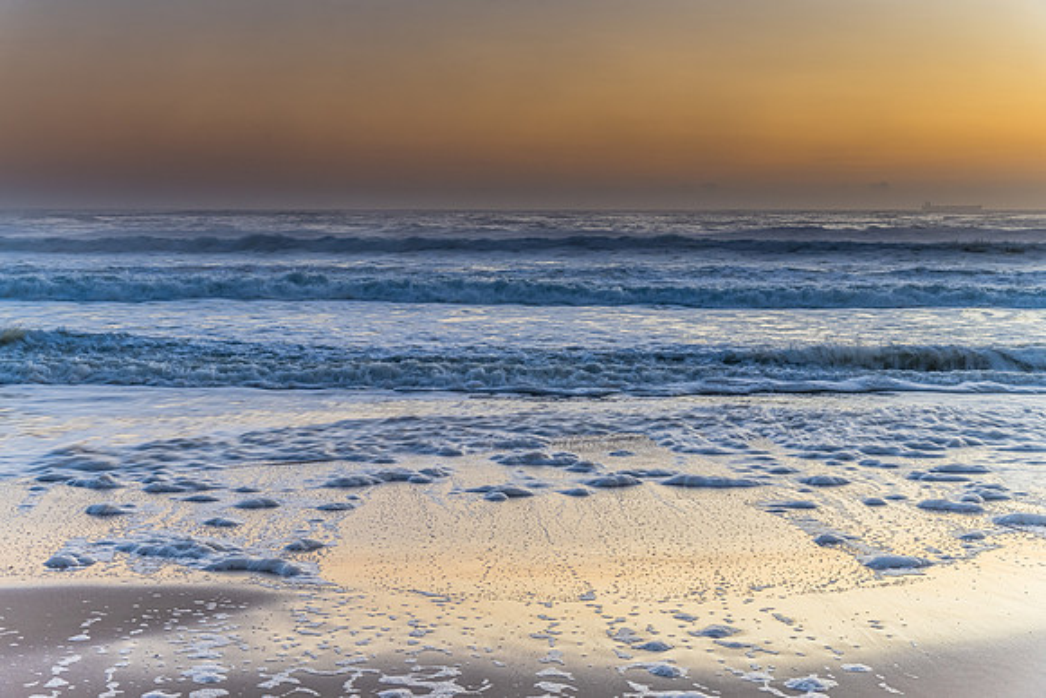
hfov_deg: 32.0
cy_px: 349
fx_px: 1826
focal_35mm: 63
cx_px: 523
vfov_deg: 21.6
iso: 200
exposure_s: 1/5
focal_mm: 62
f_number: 9
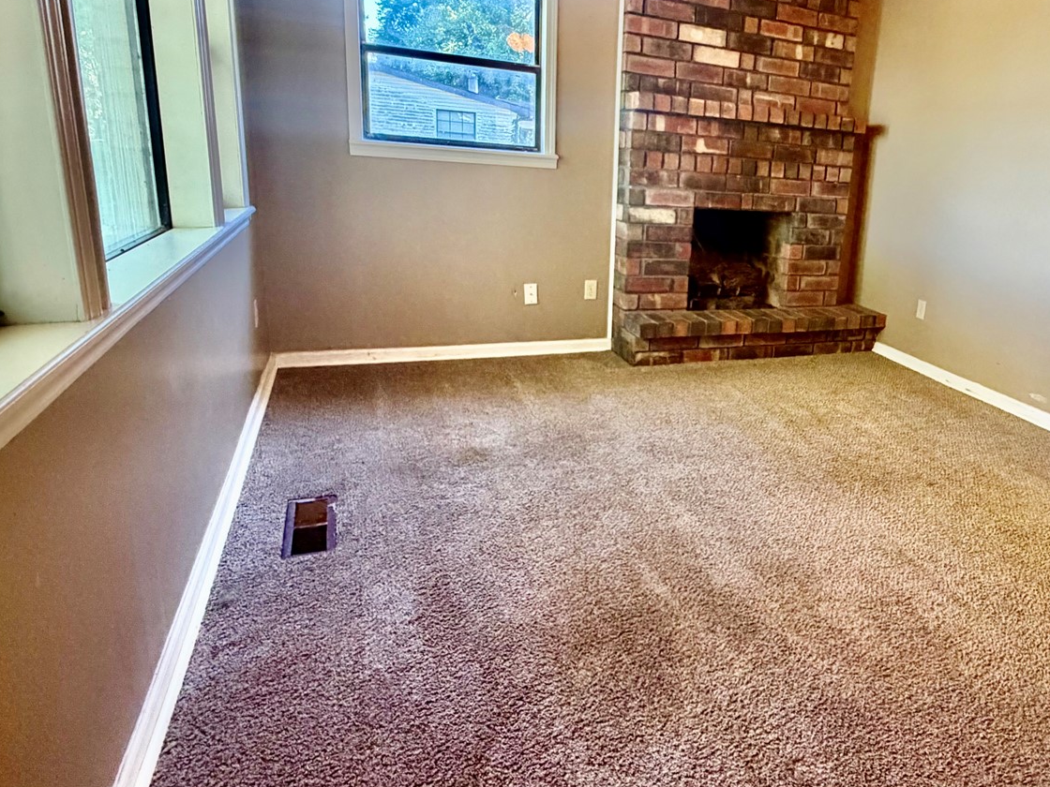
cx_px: 747
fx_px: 728
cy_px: 331
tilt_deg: -13.8
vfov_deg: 56.5
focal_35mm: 24
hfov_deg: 68.3
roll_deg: -4.4
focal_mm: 2.22
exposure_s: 1/60
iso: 400
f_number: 2.2
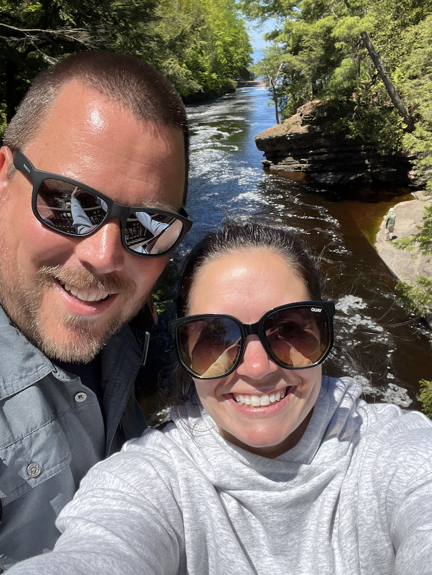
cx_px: 216
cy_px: 288
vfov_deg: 60.0
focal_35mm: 30
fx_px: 499
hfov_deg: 46.8
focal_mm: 2.71
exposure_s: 1/667
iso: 32
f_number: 2.2
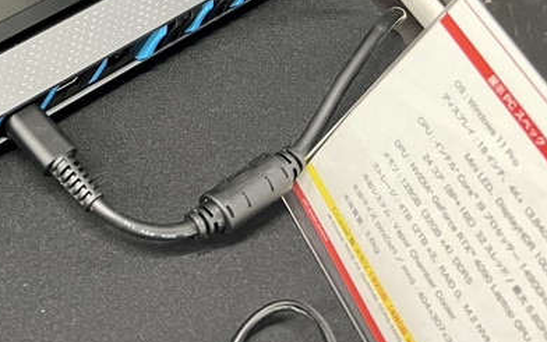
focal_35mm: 72
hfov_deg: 25.6
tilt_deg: -40.9
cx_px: -110
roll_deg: -4.9
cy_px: -183
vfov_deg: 16.4
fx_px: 1073
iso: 500
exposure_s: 1/48
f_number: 1.5
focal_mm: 5.7
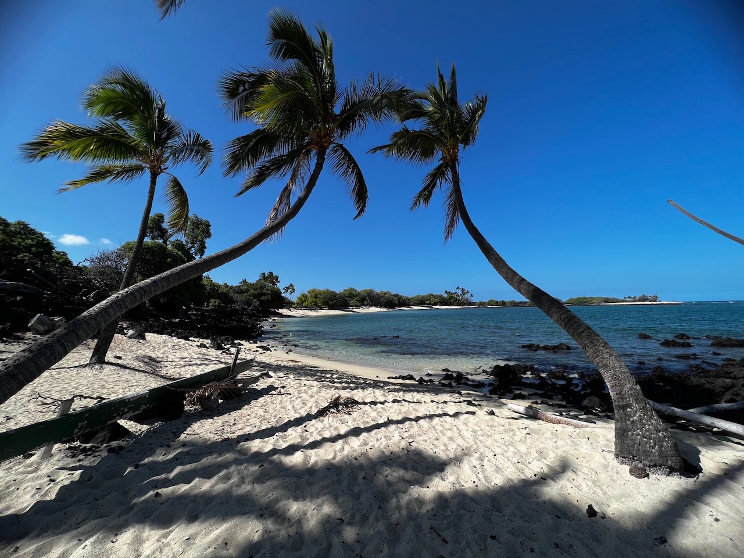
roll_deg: +1.0
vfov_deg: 89.9
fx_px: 279
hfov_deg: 106.2
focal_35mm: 13
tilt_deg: +5.6
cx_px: 372
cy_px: 279
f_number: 1.8
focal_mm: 1.57
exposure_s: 1/1754
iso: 32
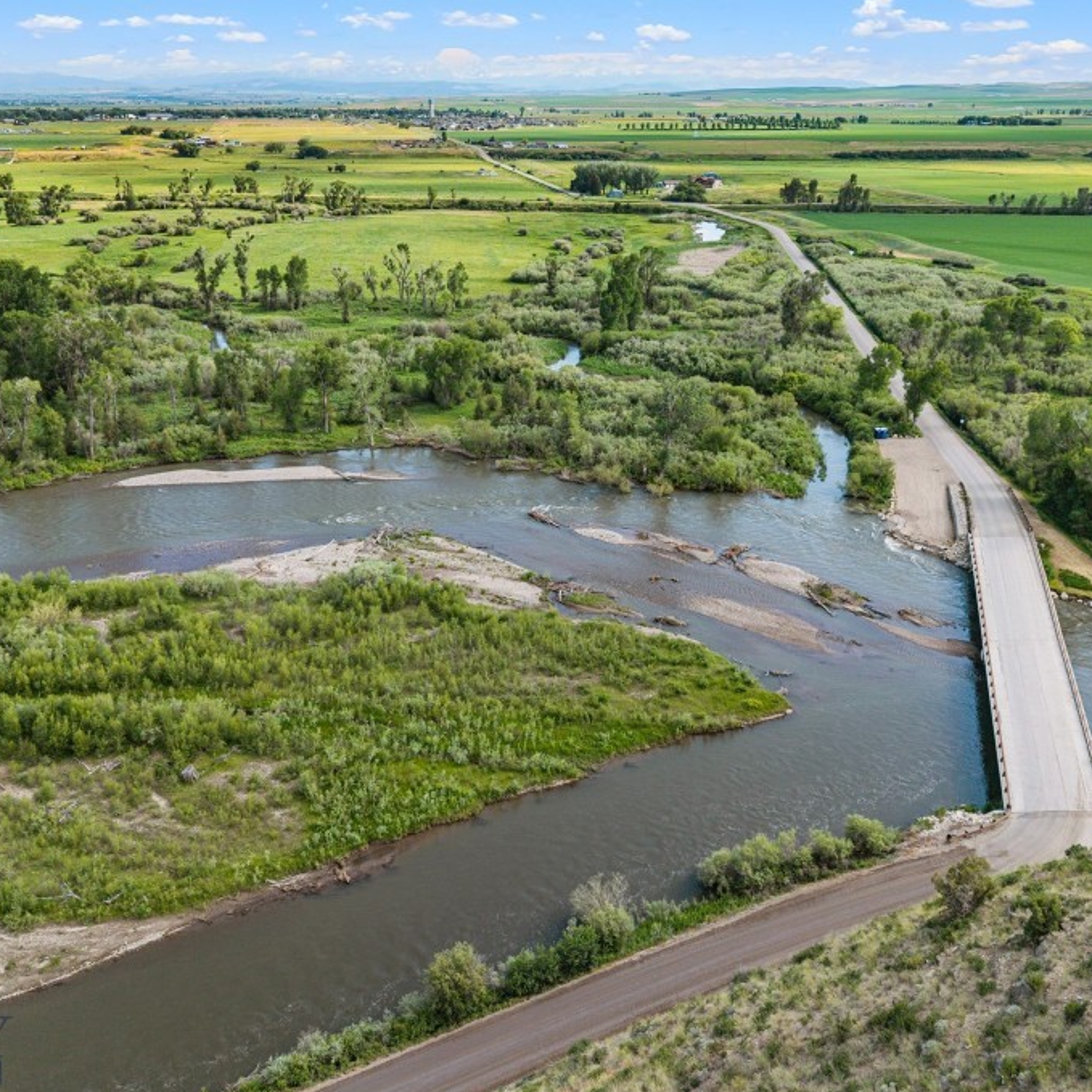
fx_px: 1142
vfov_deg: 51.0
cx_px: 523
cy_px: 489
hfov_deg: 51.1
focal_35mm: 32
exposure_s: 1/3200
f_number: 1.8
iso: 250
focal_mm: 8.67
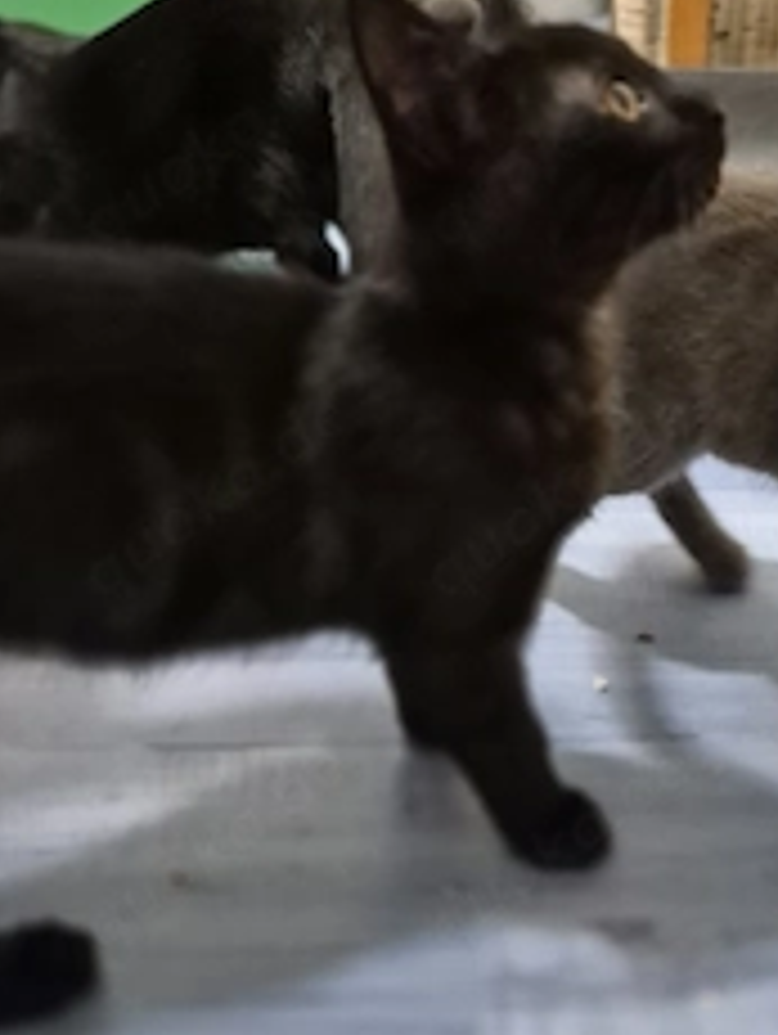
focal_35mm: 40
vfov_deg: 46.7
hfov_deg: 34.6
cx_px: 657
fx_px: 1196
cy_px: 544
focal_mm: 5.4
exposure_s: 1/100
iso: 1000
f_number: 1.8
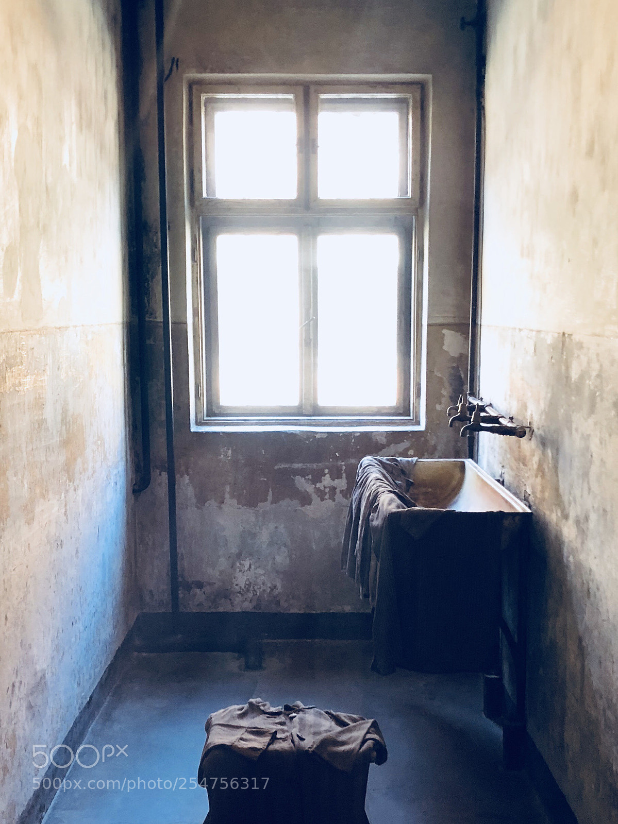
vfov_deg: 63.5
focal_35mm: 28
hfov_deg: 49.7
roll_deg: +1.8
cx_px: 309
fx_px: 667
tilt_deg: -7.1
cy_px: 412
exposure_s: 1/17
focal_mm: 3.99
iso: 50
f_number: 1.8
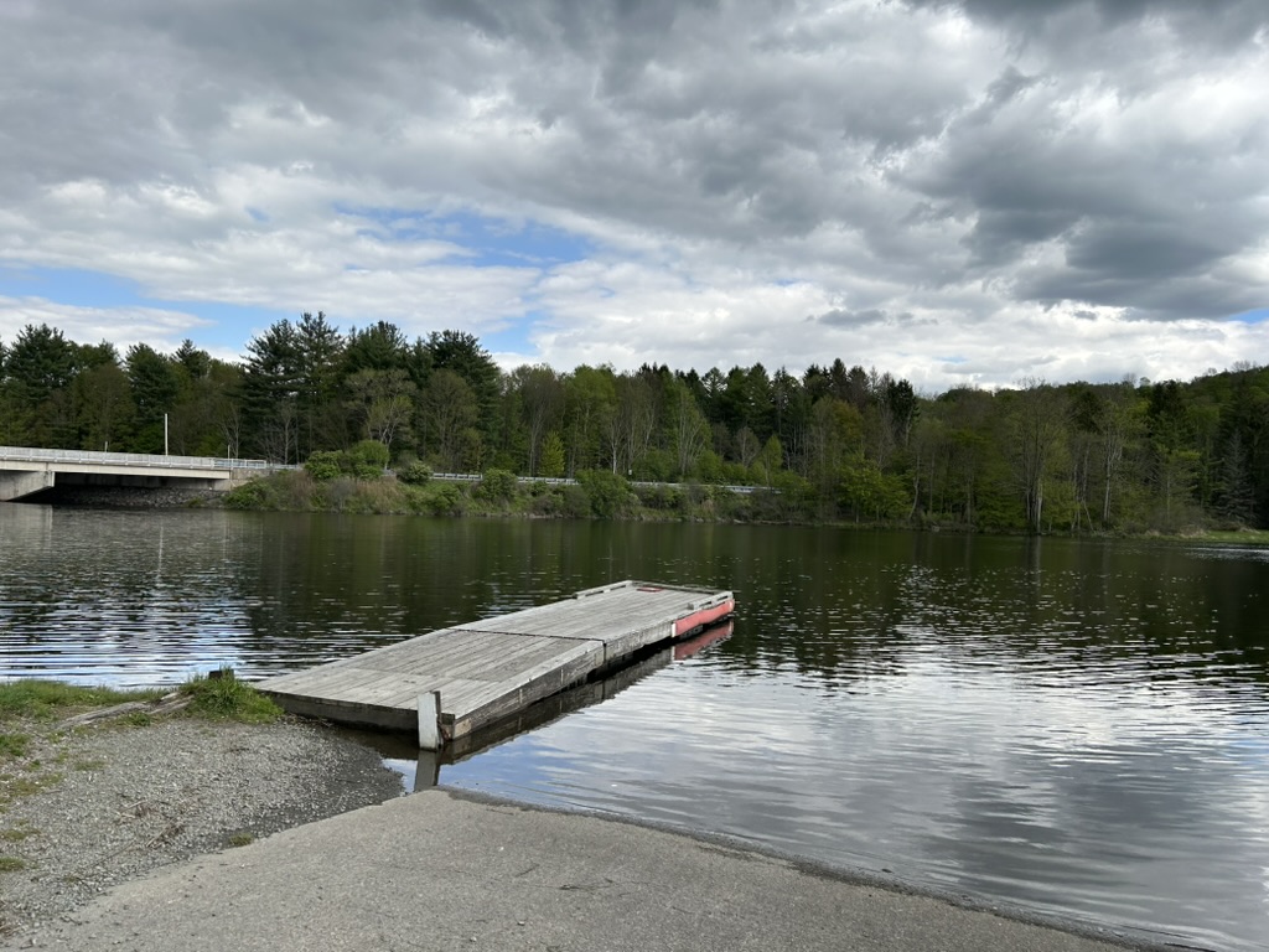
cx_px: 634
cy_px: 476
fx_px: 953
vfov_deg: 53.1
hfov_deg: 67.3
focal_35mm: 26
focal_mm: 5.7
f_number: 1.5
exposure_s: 1/3257
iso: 50
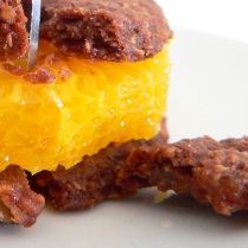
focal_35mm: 73
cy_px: 43
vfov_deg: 23.3
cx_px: 18
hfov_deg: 23.0
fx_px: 592
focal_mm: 6
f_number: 2.8
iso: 200
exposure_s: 1/10
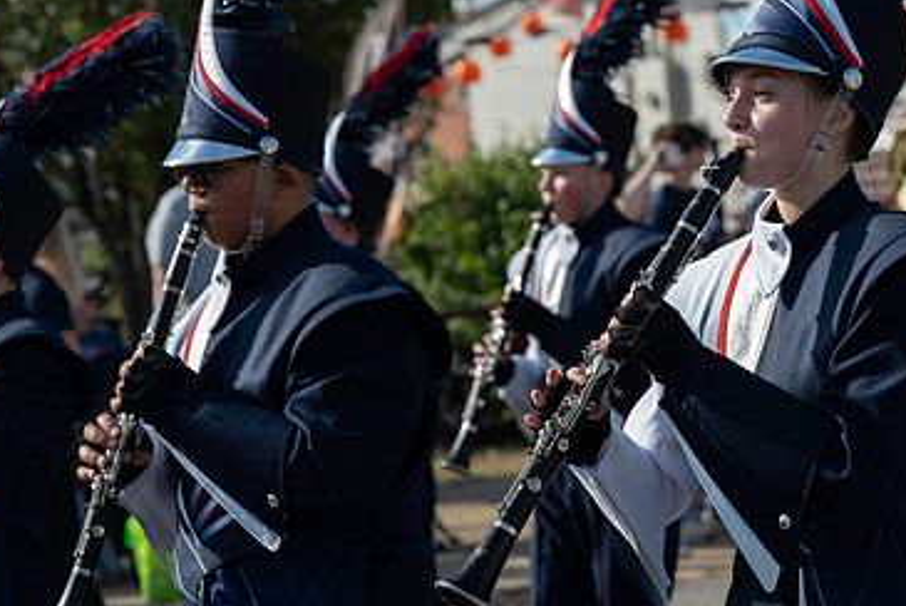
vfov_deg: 9.6
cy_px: 255
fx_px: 3602
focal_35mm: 143
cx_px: 606
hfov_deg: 14.3
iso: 200
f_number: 5.6
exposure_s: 1/640
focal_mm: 90
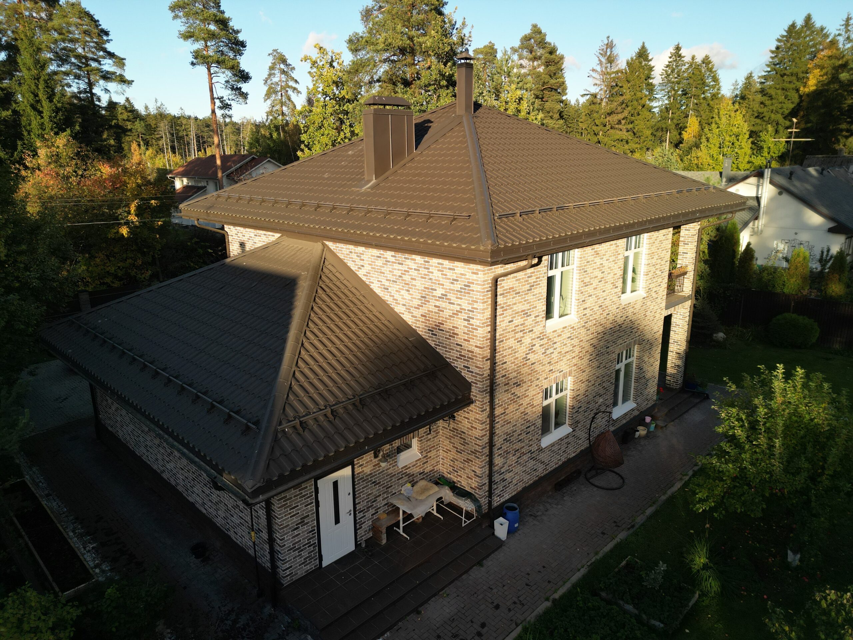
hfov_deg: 71.6
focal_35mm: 24
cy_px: 320
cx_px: 426
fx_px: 591
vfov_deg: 56.8
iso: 100
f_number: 1.7
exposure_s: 1/500
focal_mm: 6.72
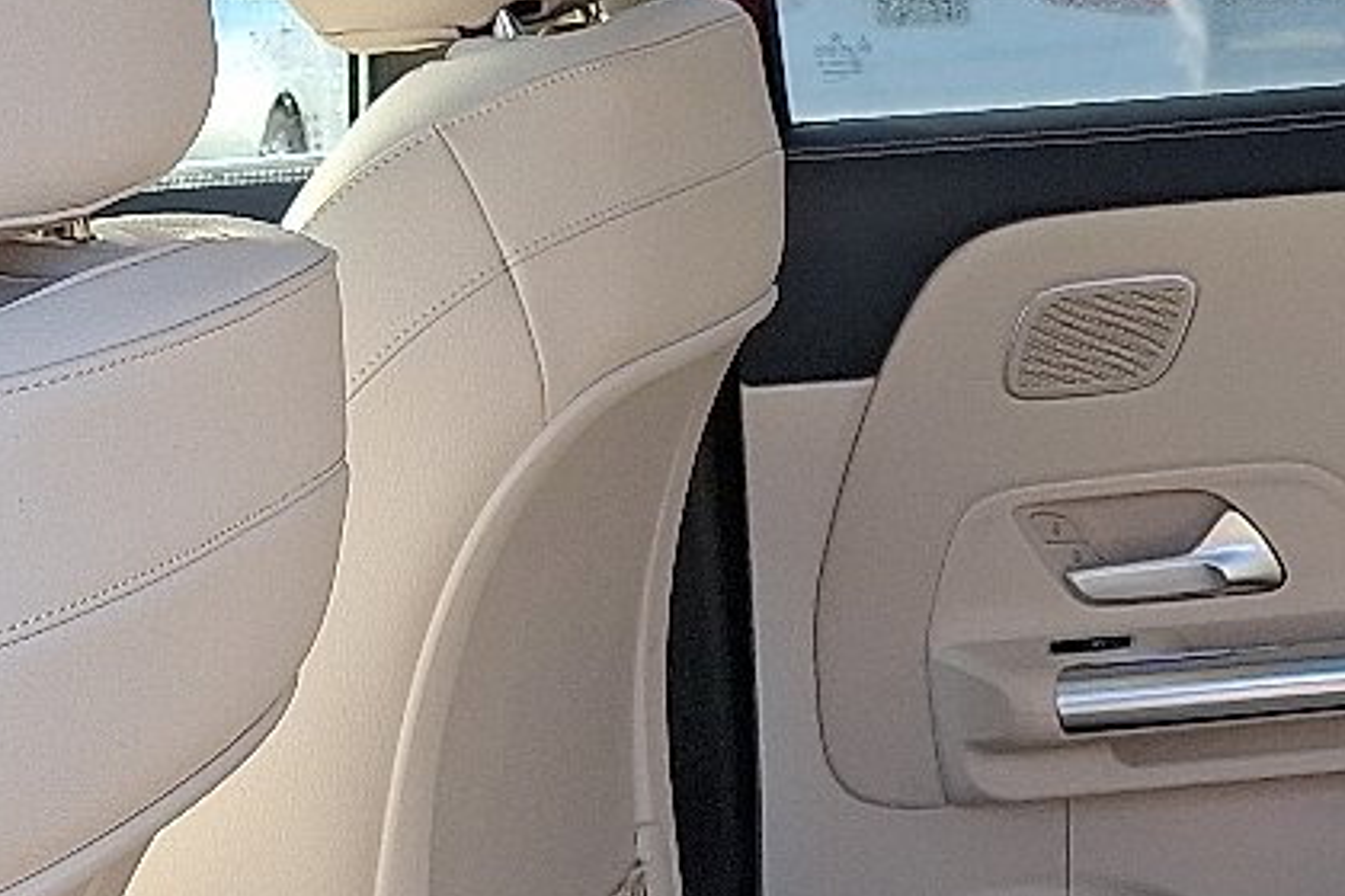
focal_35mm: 99
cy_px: 851
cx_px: 1505
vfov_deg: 13.7
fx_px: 3698
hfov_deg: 19.7
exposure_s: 1/161
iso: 25
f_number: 1.8
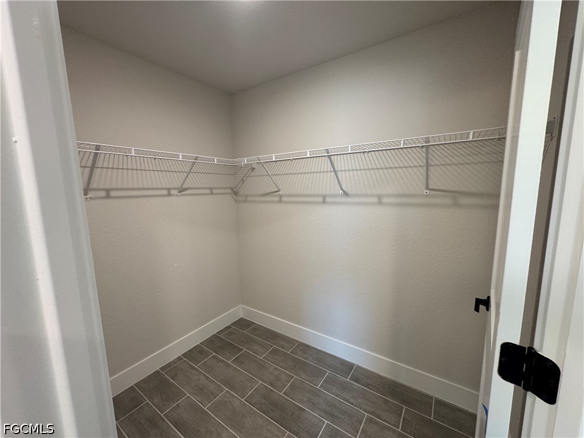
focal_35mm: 14
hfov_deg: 102.1
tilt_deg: -8.0
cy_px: 219
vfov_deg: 85.7
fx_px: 236
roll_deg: +0.3
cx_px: 292
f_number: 2.2
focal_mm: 2.22
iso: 200
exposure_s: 1/120
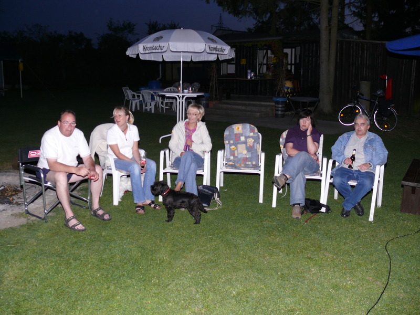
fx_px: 425
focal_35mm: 35
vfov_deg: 40.7
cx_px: 210
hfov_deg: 52.6
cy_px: 158
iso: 100
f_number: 2.8
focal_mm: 7.4
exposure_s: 1/30
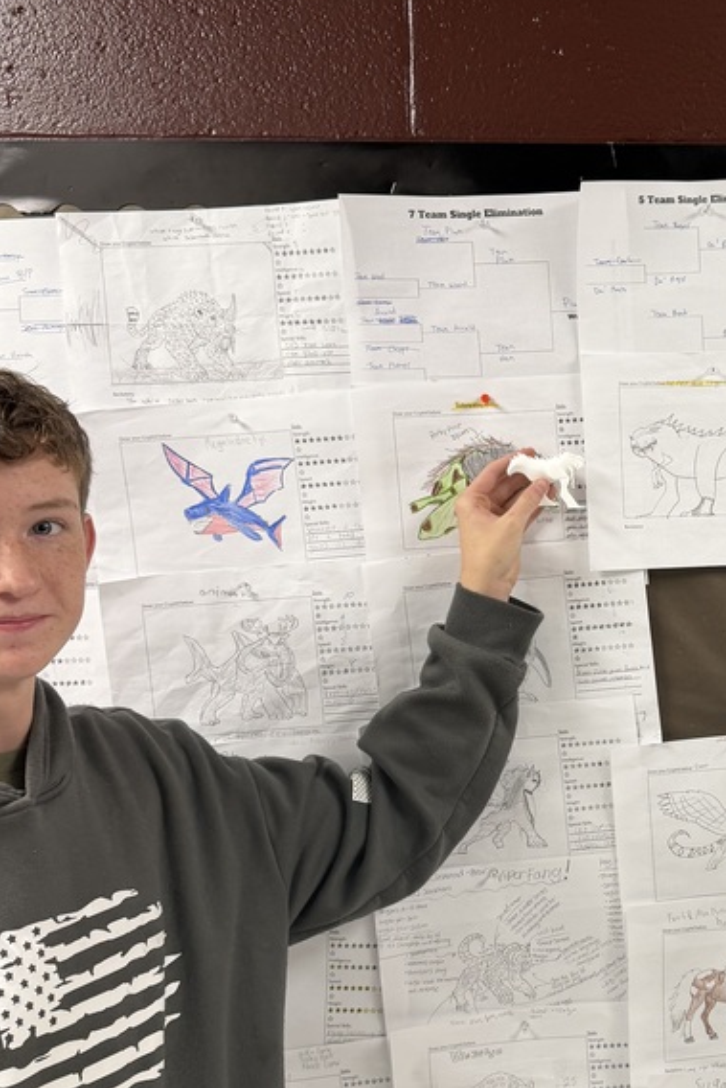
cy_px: 615
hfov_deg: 28.4
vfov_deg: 43.5
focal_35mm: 45
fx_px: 1360
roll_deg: +1.0
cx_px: 688
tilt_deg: -3.5
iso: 125
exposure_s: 1/60
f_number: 1.78
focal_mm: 6.76
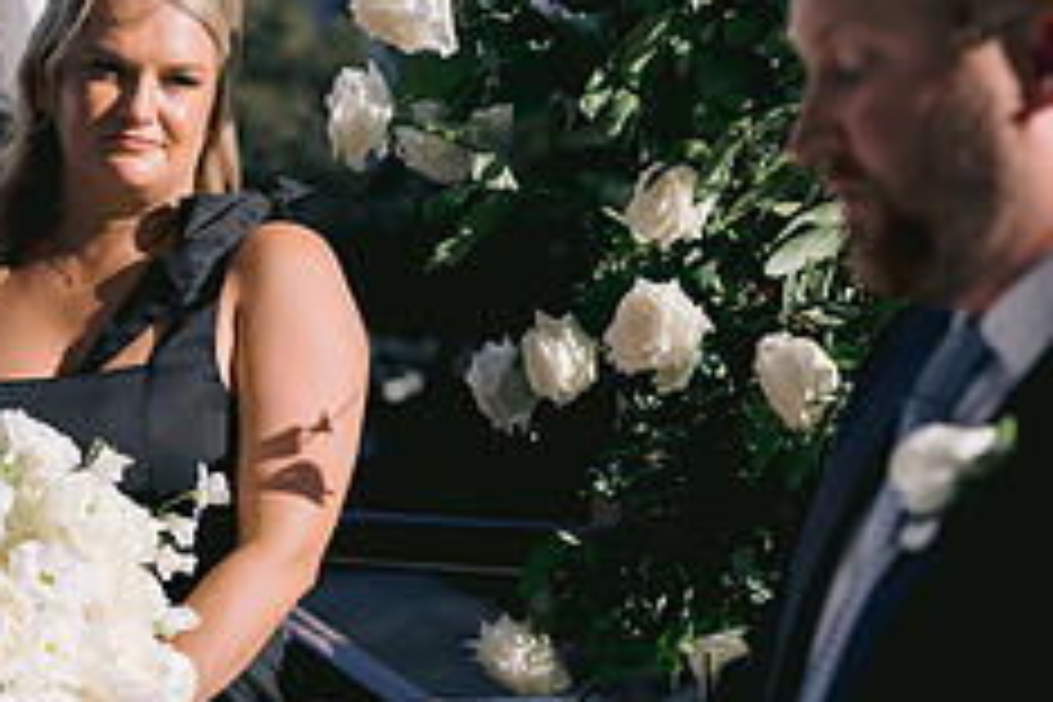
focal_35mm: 125
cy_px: 425
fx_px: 3656
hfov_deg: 16.2
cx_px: 162
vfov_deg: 11.0
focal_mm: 50
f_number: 2.8
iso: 200
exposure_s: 1/5000
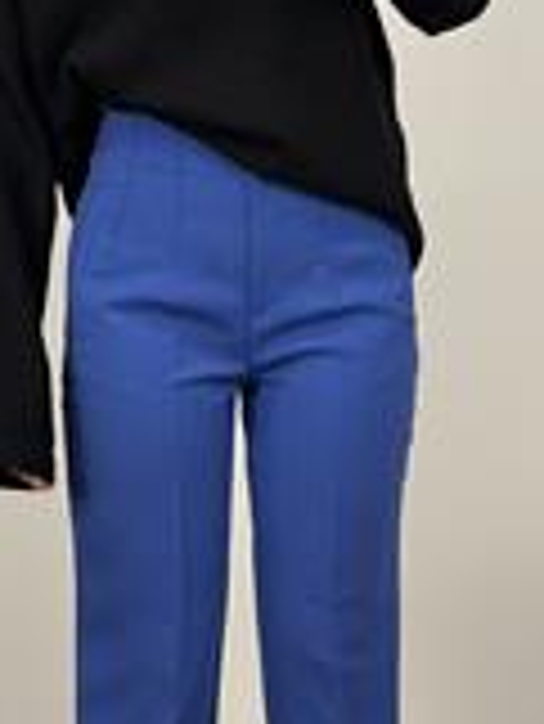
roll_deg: +2.8
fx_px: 2574
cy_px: 331
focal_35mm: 123
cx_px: 247
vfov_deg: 16.0
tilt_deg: -30.2
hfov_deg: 12.1
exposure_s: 1/100
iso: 160
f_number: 1.78
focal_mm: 6.86
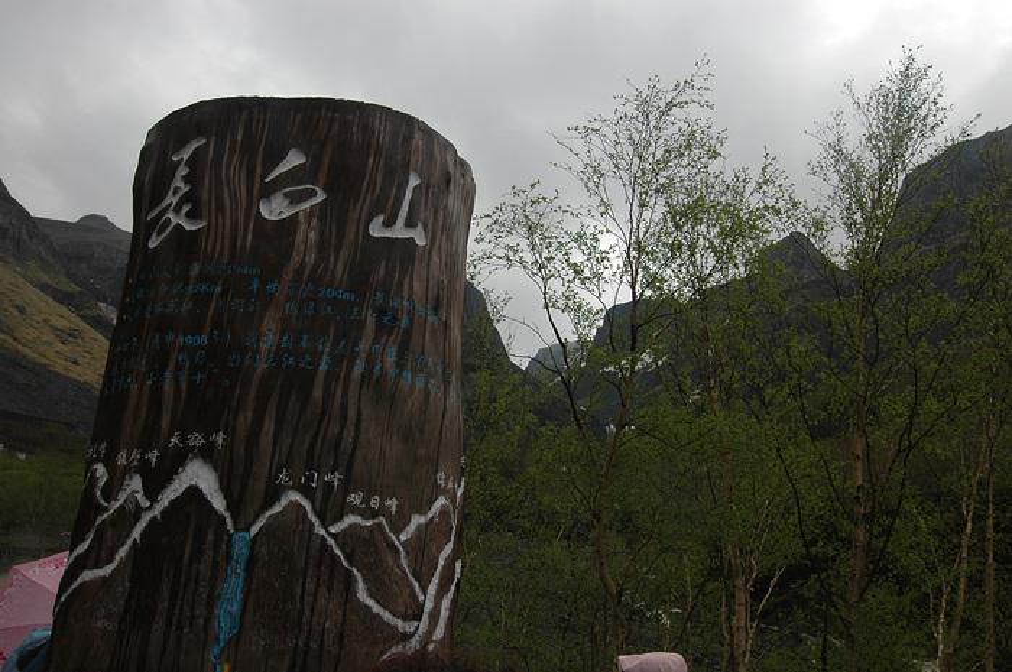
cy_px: 336
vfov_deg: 43.5
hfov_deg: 62.0
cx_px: 506
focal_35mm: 30
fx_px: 842
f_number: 8
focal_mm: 20
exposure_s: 1/160
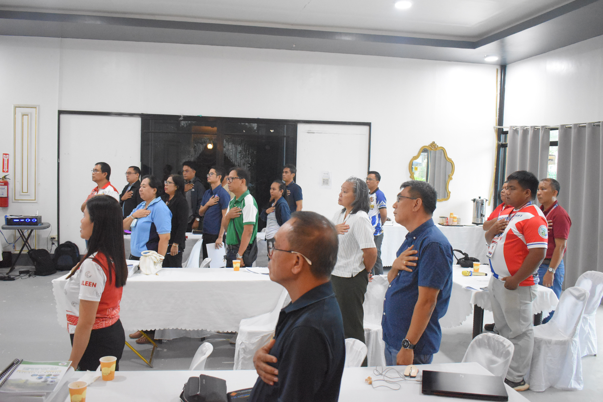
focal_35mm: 33
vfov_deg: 40.0
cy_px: 201
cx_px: 302
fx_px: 553
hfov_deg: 57.2
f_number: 3.8
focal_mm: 22
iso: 5600
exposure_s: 1/125
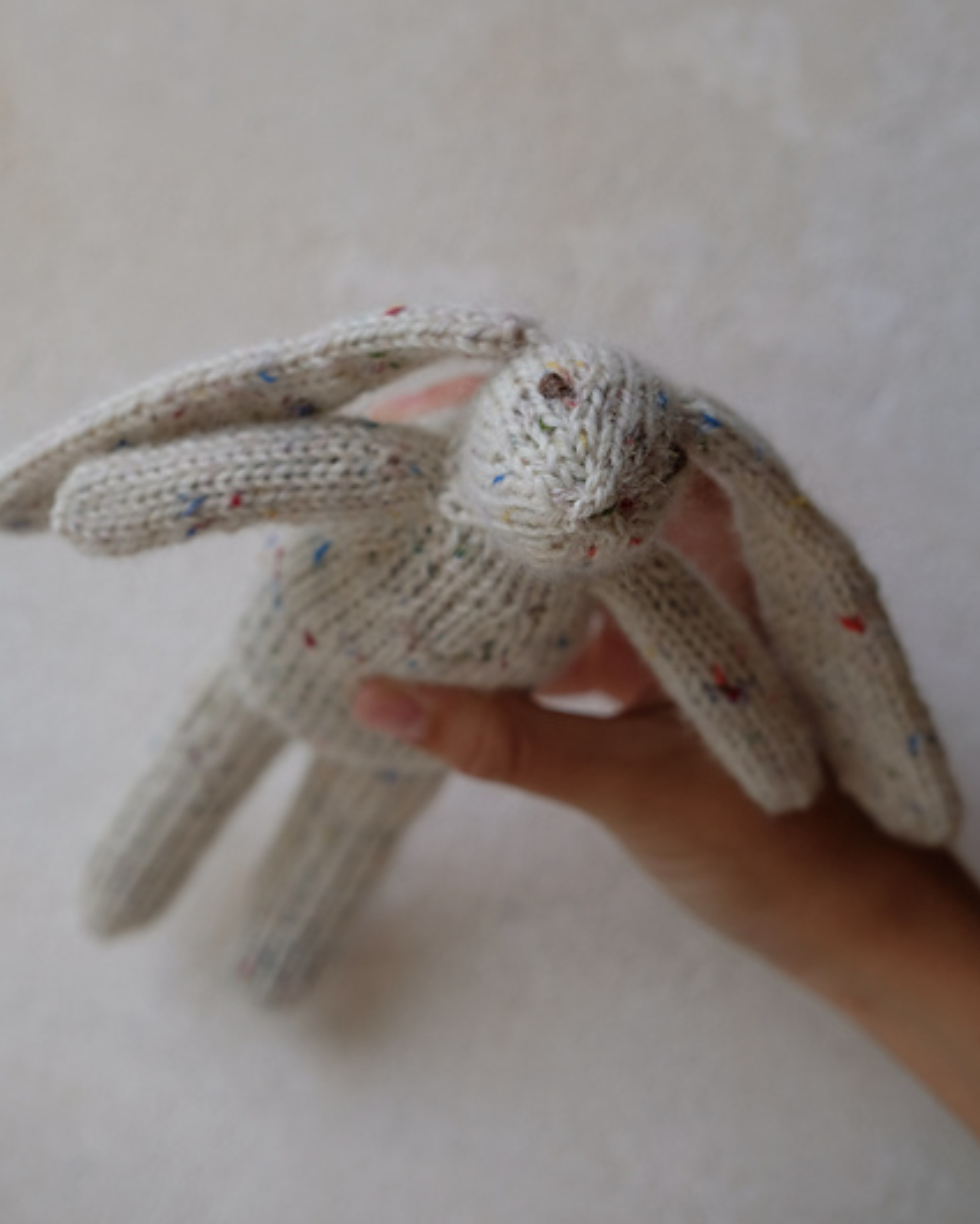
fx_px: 2175
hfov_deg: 25.4
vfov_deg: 31.4
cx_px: 490
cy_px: 505
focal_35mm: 60
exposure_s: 1/170
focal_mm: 35
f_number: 4
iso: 200
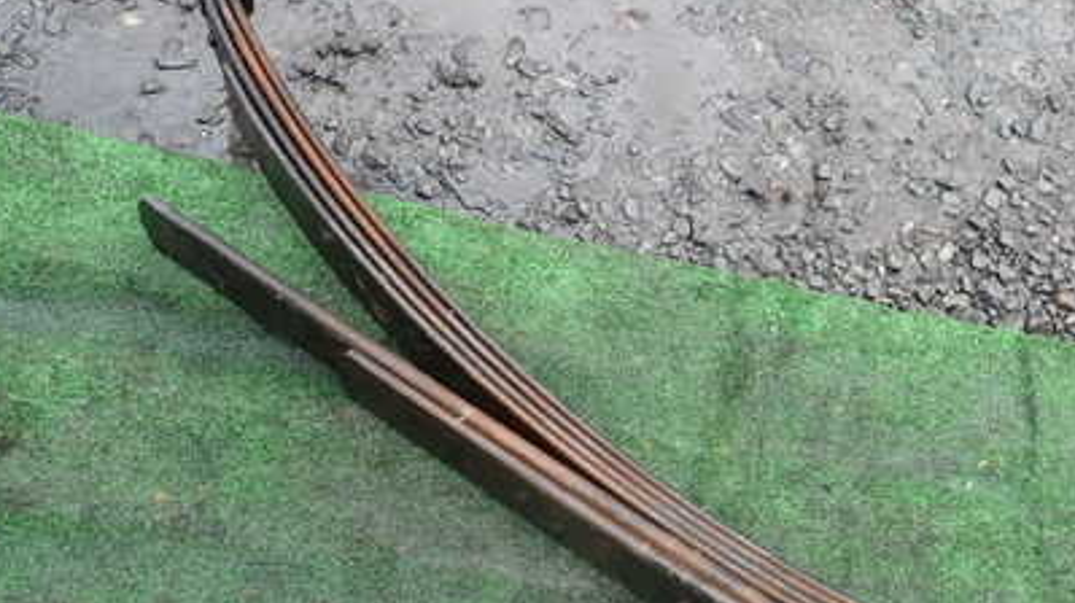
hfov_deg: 48.0
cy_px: 377
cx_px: 773
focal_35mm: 41
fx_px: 1168
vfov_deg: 28.9
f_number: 2.8
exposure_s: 1/100
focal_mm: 4.5
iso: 100
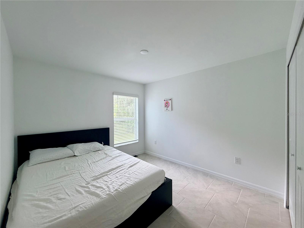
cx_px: 152
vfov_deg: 85.7
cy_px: 114
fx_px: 123
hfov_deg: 102.1
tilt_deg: -0.5
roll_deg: +1.0
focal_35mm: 14
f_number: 2.2
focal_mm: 2.22
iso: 200
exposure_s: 1/60
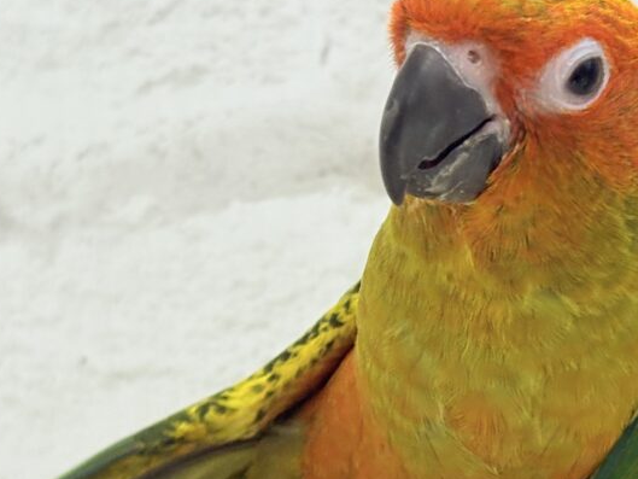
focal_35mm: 118
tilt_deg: -1.0
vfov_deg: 12.5
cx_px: 377
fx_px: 2175
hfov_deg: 16.7
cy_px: 361
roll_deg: +4.7
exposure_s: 1/100
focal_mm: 5.96
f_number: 1.6
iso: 100
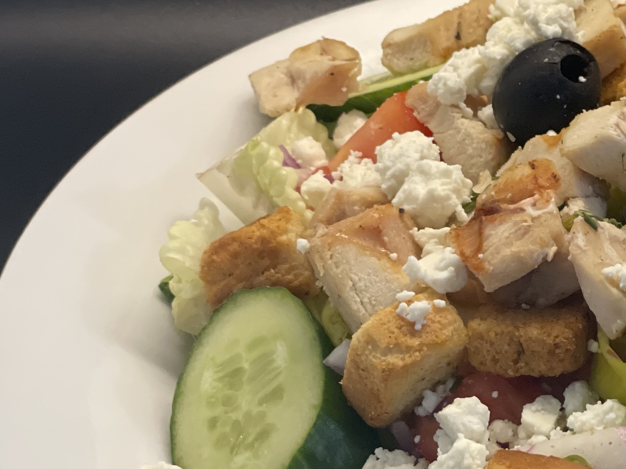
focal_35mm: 112
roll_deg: -1.4
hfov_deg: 17.1
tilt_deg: -41.9
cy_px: 368
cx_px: 663
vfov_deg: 13.2
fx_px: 2025
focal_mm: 6
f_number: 2
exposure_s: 1/40
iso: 320
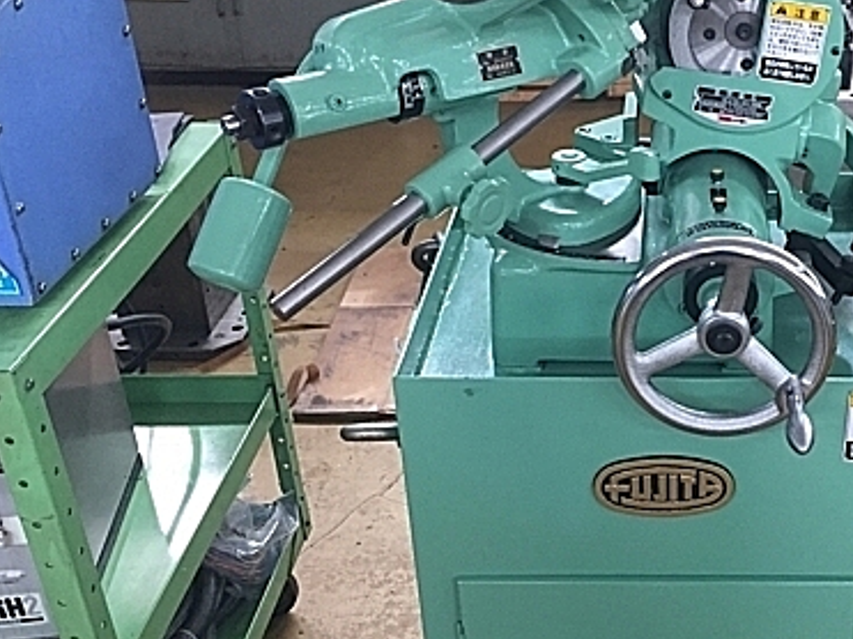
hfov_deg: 36.8
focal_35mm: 50
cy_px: 370
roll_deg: -0.5
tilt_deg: -30.6
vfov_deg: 29.0
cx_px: 694
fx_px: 1232
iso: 50
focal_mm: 4.15
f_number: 2.2
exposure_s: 1/30
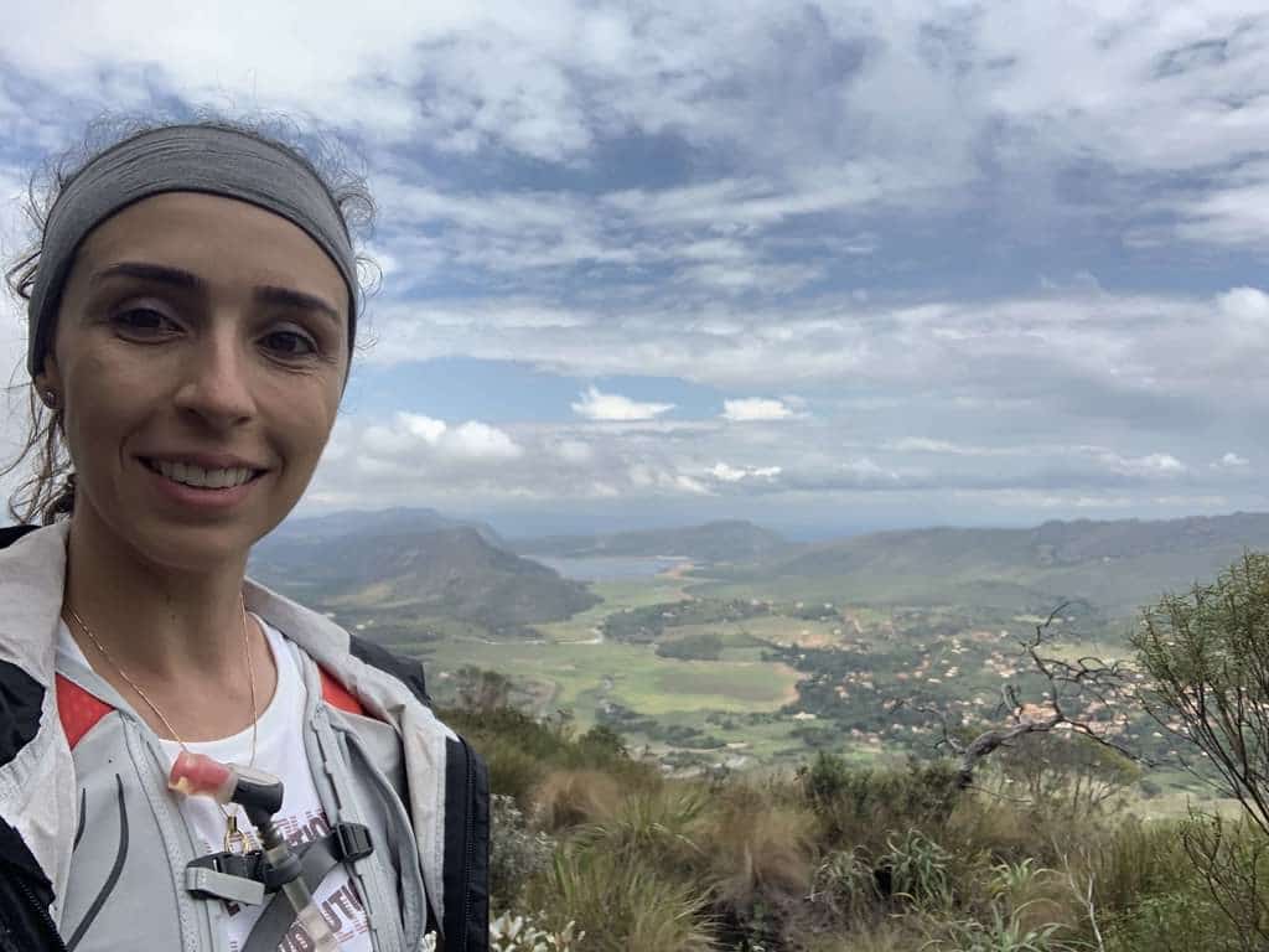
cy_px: 476
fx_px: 1173
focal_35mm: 32
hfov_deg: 56.8
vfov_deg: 44.2
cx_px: 634
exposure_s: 1/917
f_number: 2.2
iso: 16
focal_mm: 2.87
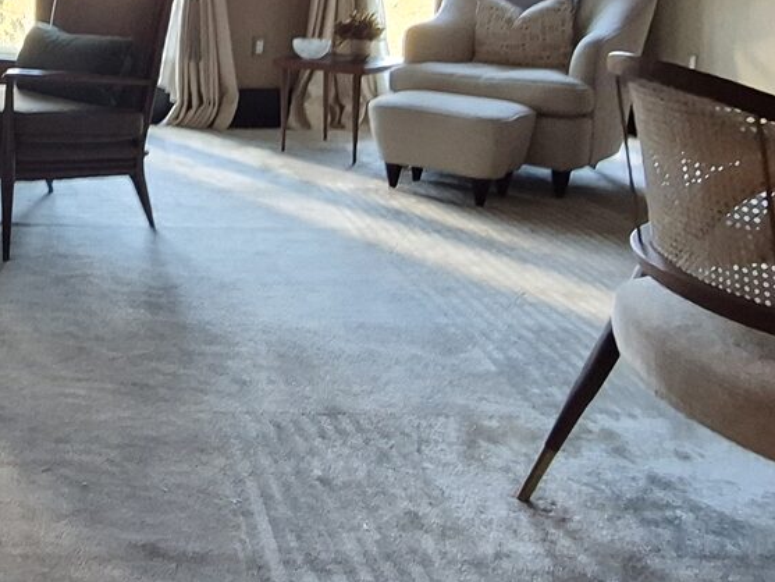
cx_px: 47
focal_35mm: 42
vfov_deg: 32.9
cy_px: 78
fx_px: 941
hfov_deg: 40.6
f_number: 2.2
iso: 250
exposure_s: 1/60
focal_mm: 1.74
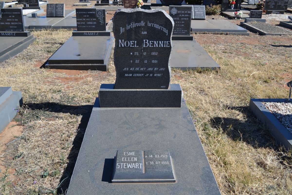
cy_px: 98
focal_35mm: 33
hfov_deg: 57.2
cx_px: 146
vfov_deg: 40.0
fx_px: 268
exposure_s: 1/125
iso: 100
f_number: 5.6
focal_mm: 22
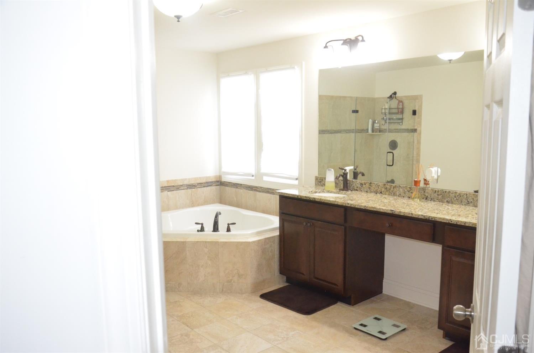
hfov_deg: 59.6
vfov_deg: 41.5
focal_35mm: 32
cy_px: 176
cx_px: 267
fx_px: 466
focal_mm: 21
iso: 4000
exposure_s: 1/200
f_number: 7.1
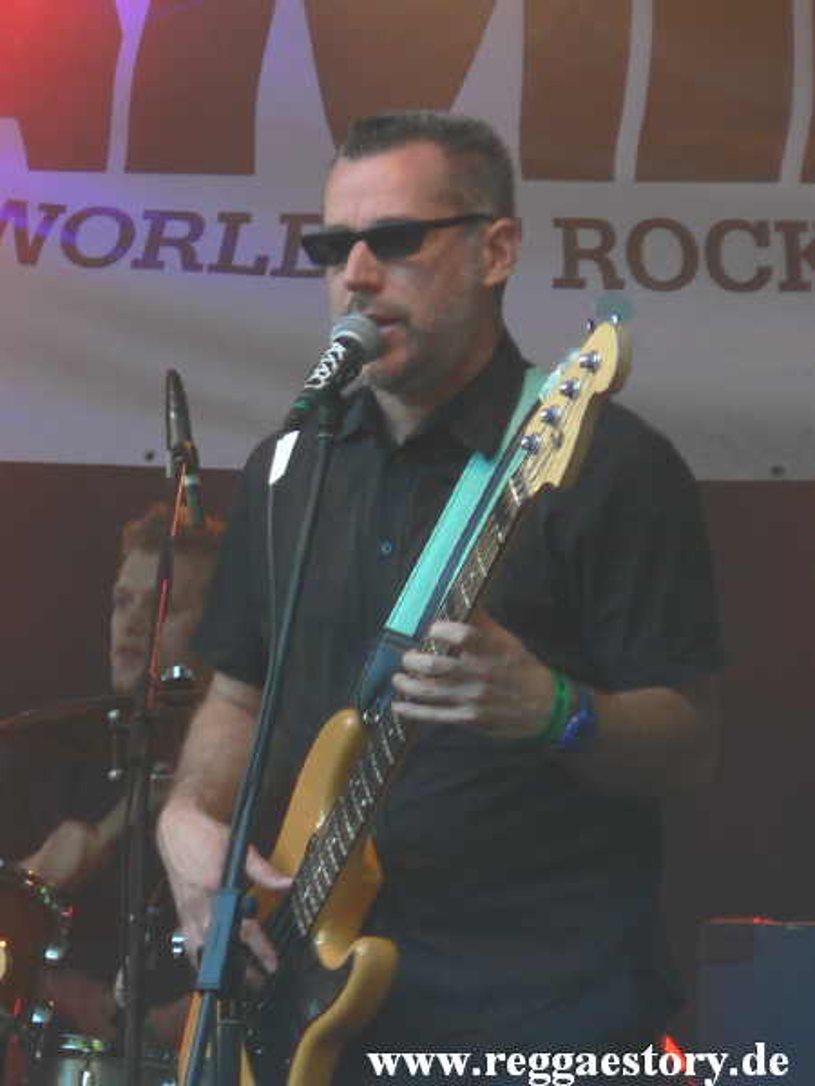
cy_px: 543
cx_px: 408
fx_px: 7691
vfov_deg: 8.1
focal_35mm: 245
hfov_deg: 6.1
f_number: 3.3
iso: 64
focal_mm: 41.9
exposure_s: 1/50
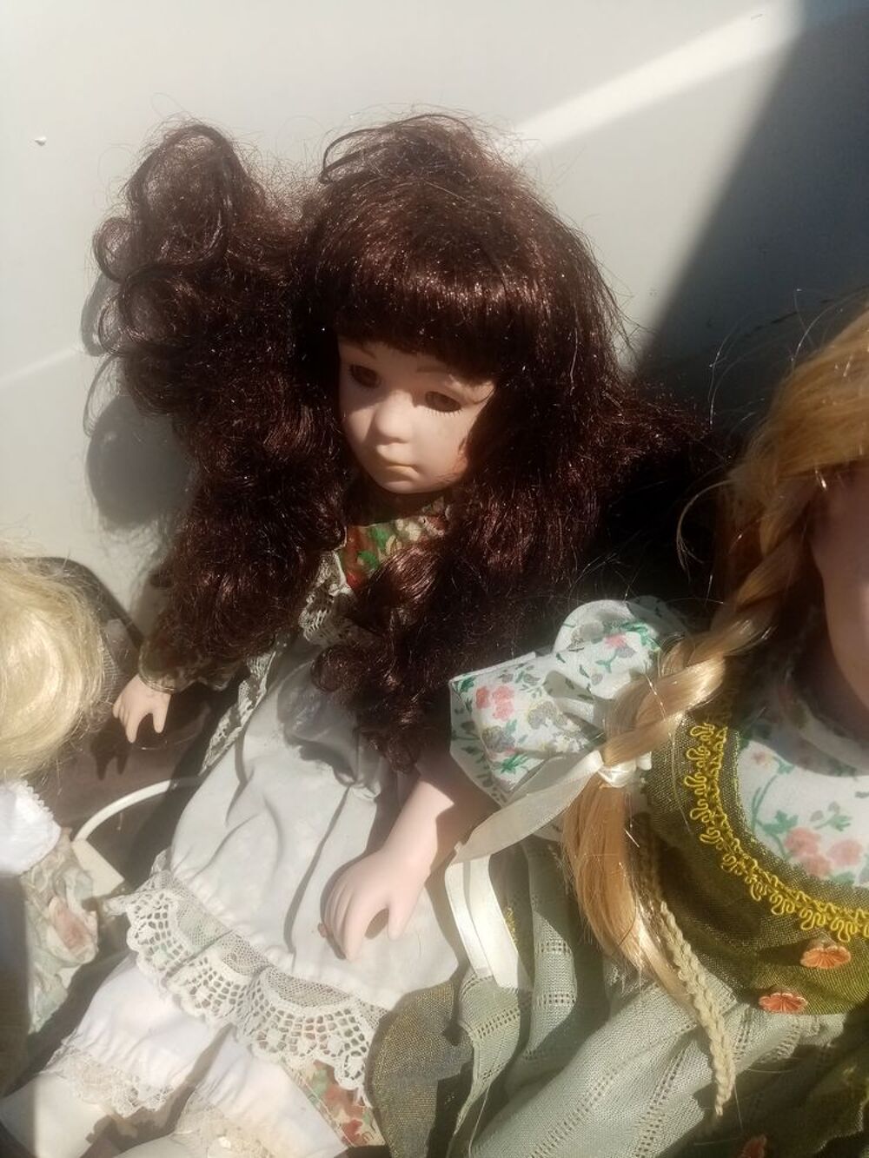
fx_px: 870
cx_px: 434
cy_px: 579
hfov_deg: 53.1
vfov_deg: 67.3
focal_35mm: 26
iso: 107
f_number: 1.8
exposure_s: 1/2611
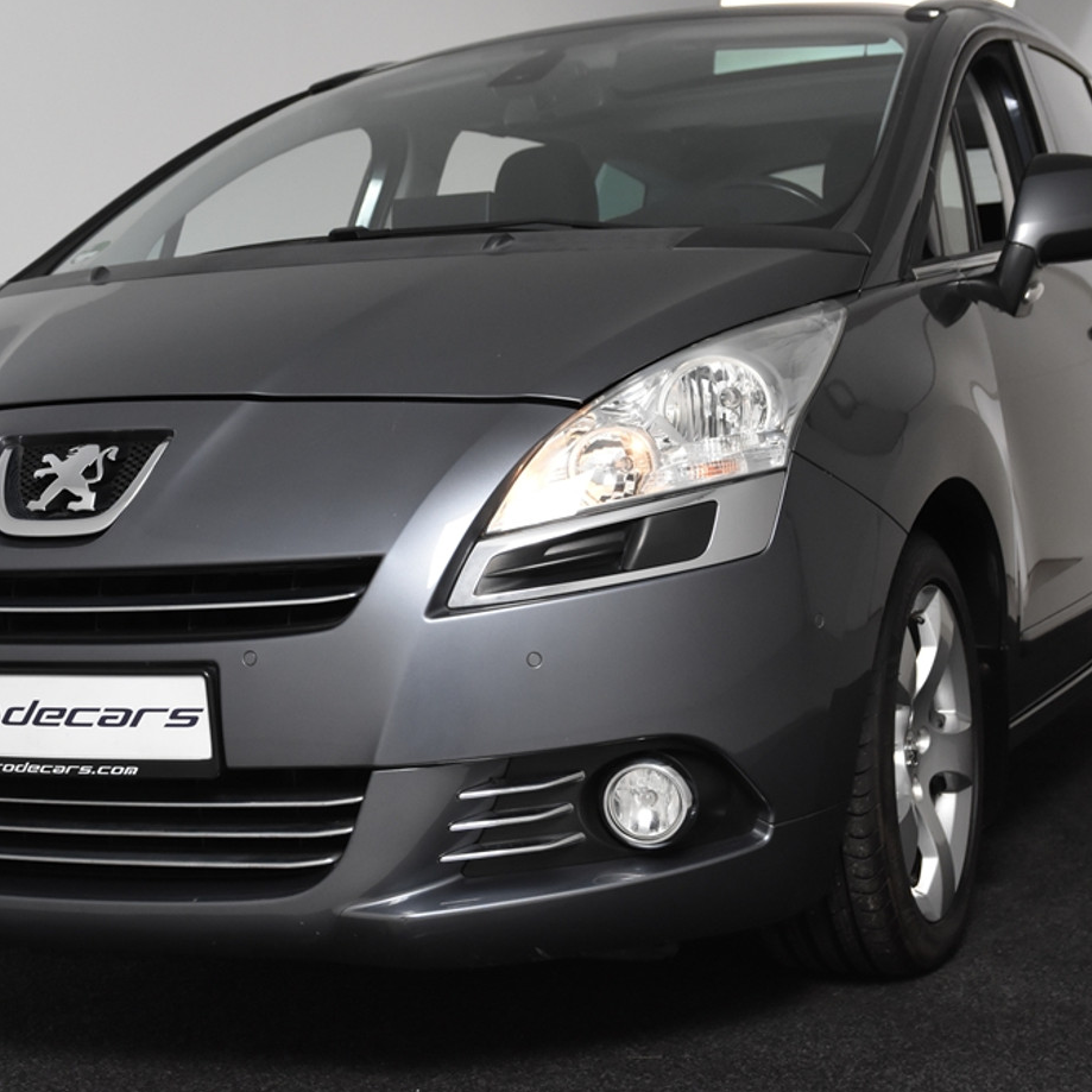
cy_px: 550
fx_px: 2356
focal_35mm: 66
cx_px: 431
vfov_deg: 26.1
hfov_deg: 26.0
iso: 1600
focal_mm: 34
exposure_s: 1/125
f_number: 5
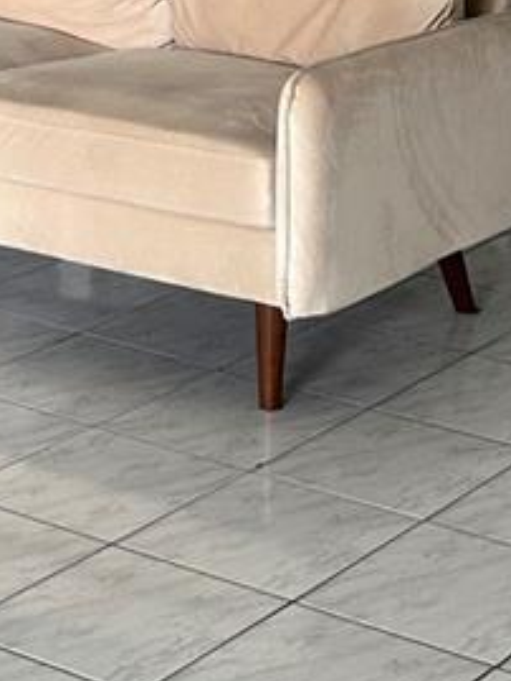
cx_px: 422
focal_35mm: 116
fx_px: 2281
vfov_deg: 15.7
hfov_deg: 12.7
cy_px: -316
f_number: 1.5
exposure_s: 1/60
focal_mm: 5.7
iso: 160
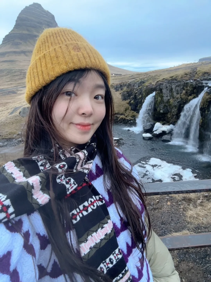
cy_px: 141
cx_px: 106
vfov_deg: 73.9
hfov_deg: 58.9
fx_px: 187
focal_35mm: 23
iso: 320
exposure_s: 1/40
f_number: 1.9
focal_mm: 2.69
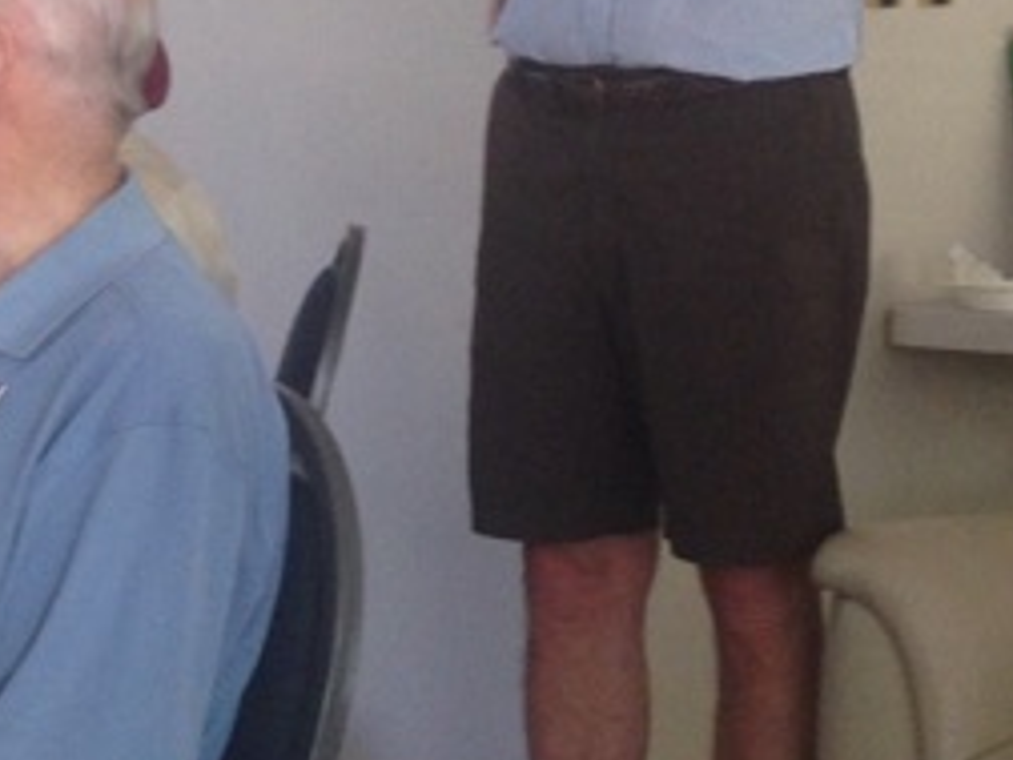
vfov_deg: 10.9
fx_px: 3921
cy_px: -40
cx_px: 306
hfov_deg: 14.7
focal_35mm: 134
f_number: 2.4
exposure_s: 1/120
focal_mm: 4.12
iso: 80
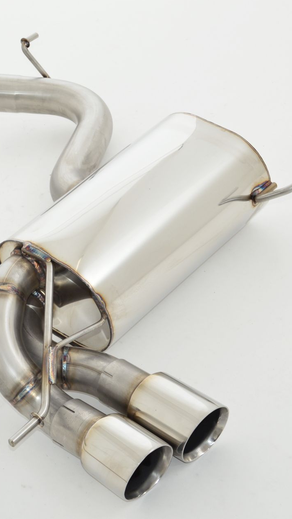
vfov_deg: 27.9
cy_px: 259
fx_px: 1046
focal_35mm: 76
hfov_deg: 15.7
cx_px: 40
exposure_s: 1/200
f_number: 10
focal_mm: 32
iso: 200
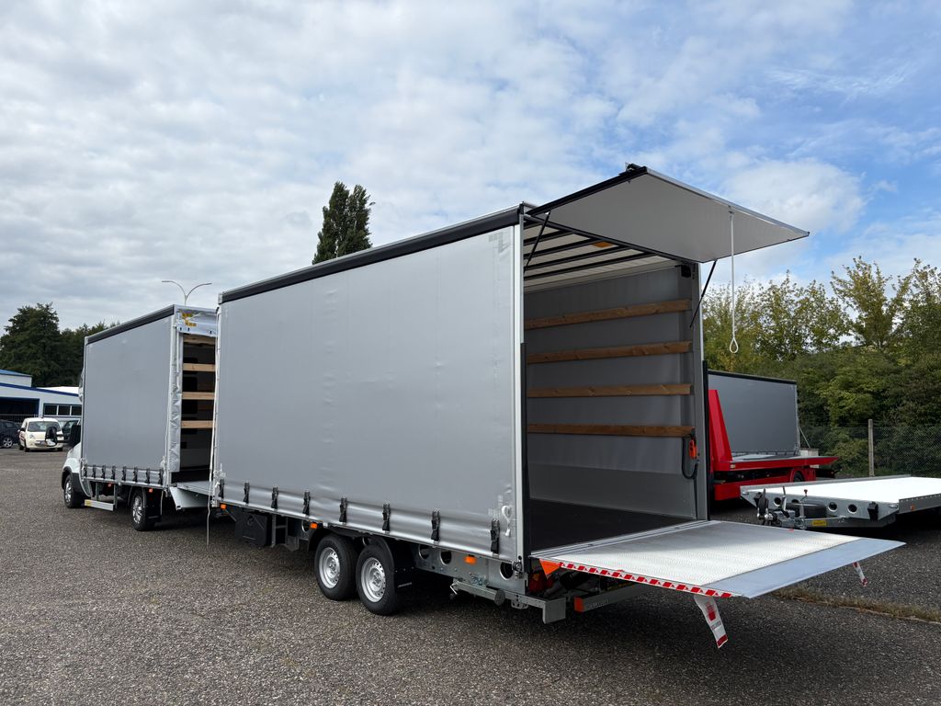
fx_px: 707
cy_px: 353
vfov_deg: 53.1
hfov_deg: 67.3
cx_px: 470
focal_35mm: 26
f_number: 1.6
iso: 50
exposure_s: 1/4608
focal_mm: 5.96
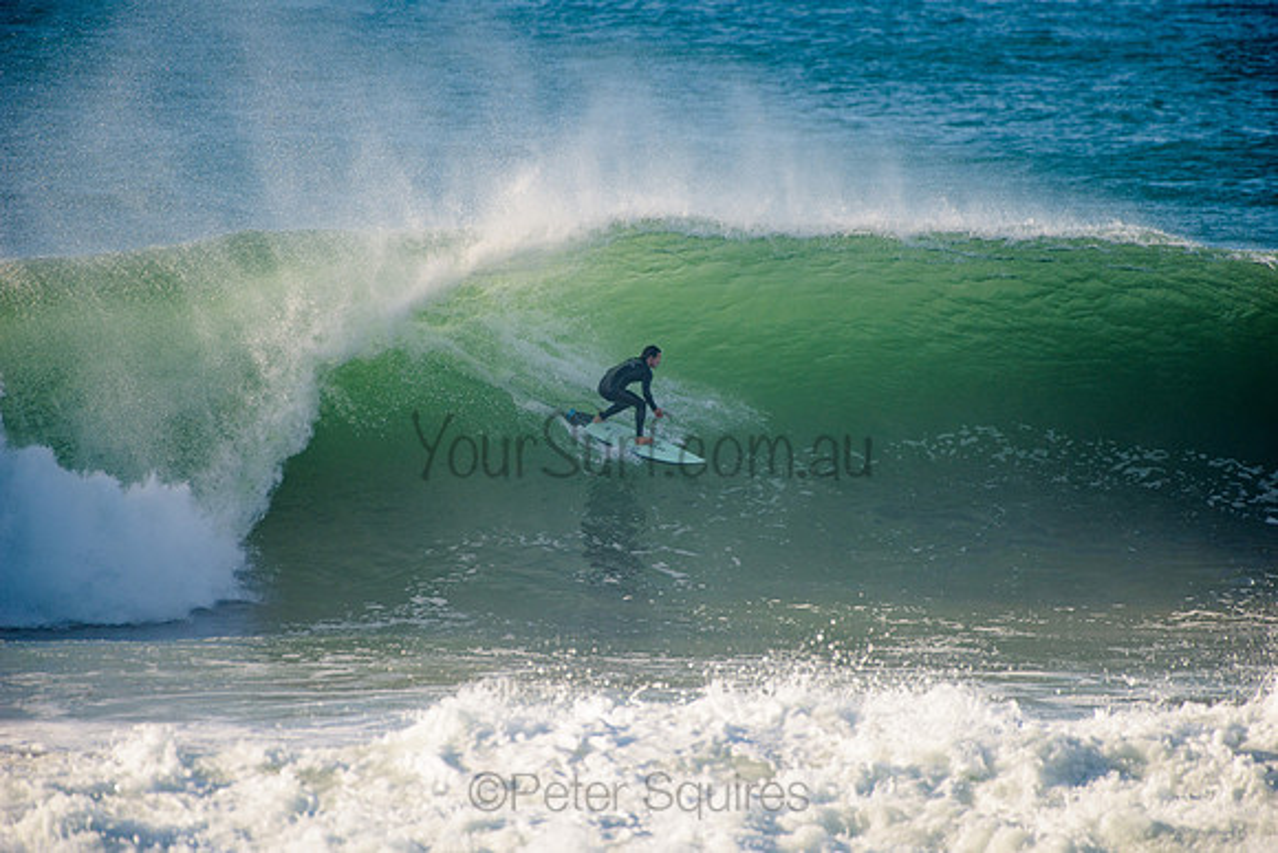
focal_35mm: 500
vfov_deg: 2.8
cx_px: 639
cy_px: 426
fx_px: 17753
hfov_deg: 4.1
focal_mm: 500
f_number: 5.6
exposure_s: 1/1600
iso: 220
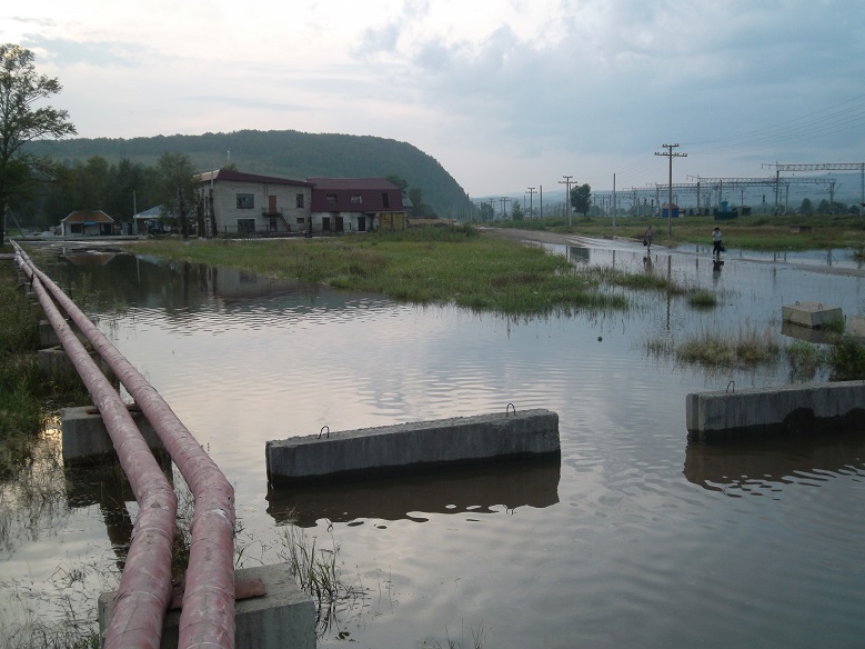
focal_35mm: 38
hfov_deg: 49.0
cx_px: 437
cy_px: 330
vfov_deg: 37.7
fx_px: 949
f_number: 4
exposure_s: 1/150
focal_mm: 6.6
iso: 80
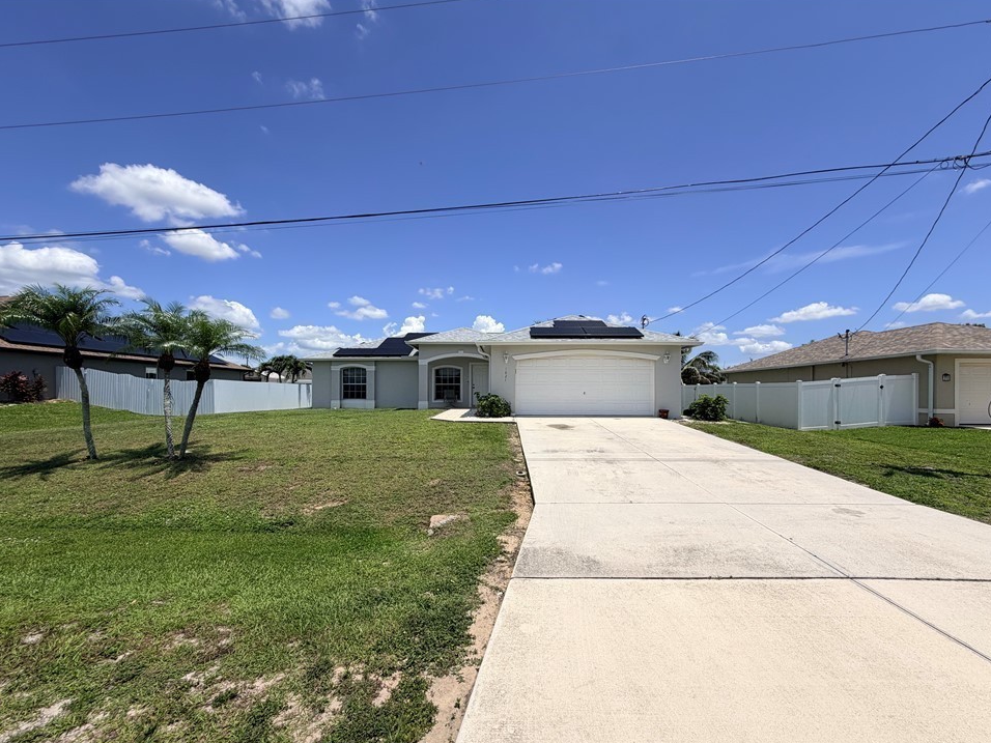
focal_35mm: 15
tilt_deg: +0.2
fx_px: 429
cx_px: 497
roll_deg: -0.2
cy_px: 392
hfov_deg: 98.2
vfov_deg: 81.7
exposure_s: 1/1698
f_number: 2.2
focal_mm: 2.22
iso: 20
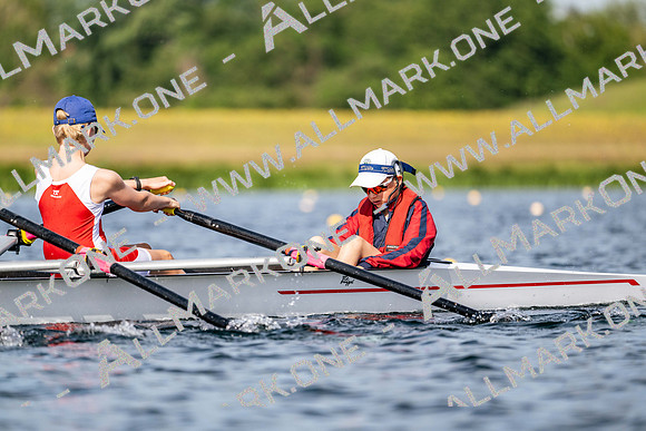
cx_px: 323
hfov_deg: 5.2
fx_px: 7179
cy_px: 216
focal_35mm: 400
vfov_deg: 3.4
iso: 180
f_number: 4.5
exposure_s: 1/2500
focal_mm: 400
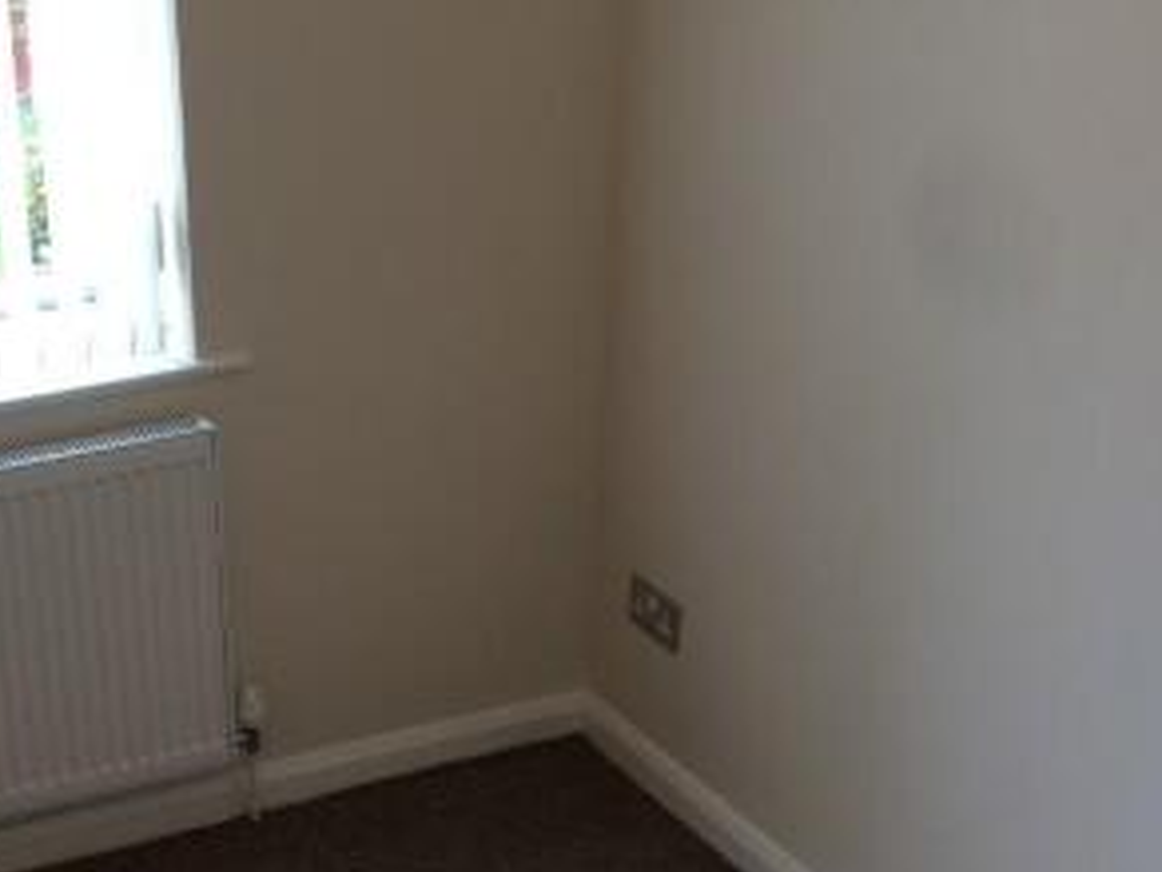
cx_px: 109
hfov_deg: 31.6
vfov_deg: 24.2
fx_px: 1947
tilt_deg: -33.7
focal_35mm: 58
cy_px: 862
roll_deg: +5.5
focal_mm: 4.15
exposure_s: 1/50
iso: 40
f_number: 2.2
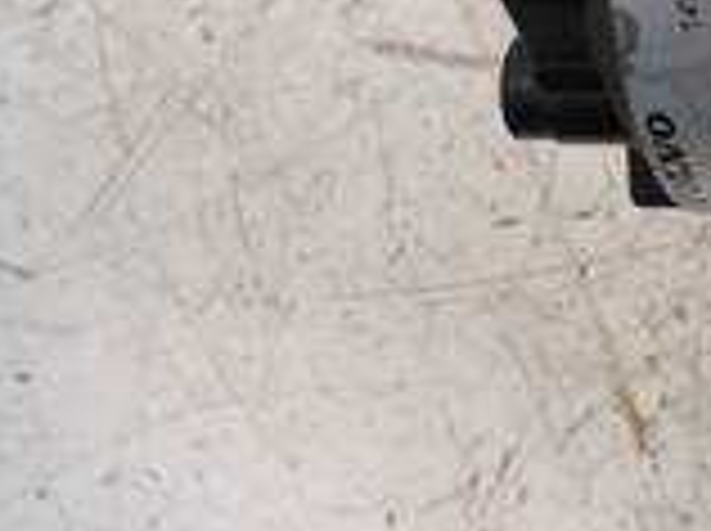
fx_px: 1497
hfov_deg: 22.5
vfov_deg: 18.2
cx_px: 1030
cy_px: -238
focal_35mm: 73
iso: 500
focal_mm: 12
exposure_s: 1/60
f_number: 3.5
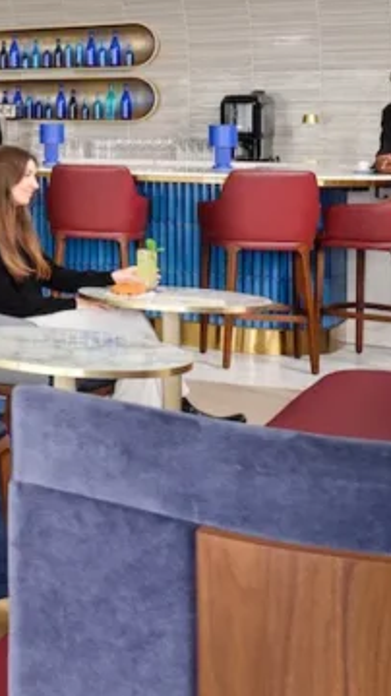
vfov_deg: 34.9
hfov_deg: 16.3
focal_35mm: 56
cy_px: 60
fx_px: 1032
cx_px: -397
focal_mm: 23
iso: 800
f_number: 8
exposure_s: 1/100
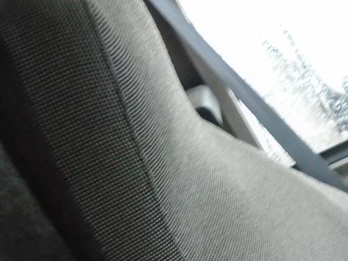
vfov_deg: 20.8
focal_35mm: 66
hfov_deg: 26.9
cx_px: 389
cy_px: 310
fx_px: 664
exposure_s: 1/20
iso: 500
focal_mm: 4.6
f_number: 3.2
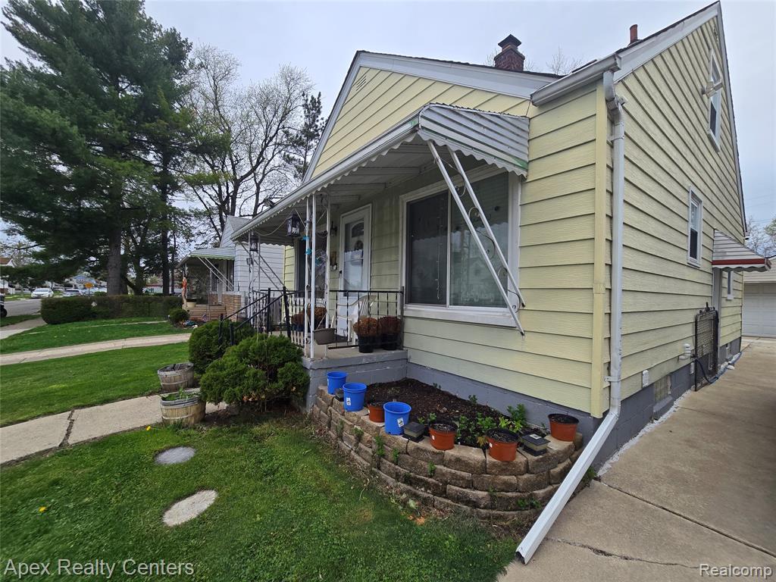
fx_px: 291
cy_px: 291
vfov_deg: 89.9
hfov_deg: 106.2
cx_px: 388
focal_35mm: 13
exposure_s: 1/609
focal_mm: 2.2
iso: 50
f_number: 2.2
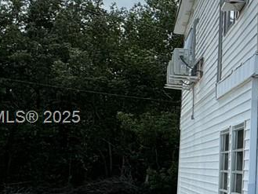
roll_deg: -0.6
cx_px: 457
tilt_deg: +4.7
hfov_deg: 20.6
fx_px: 507
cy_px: 119
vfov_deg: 21.6
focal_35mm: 68
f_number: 2.2
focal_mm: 2.22
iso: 50
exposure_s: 1/1709
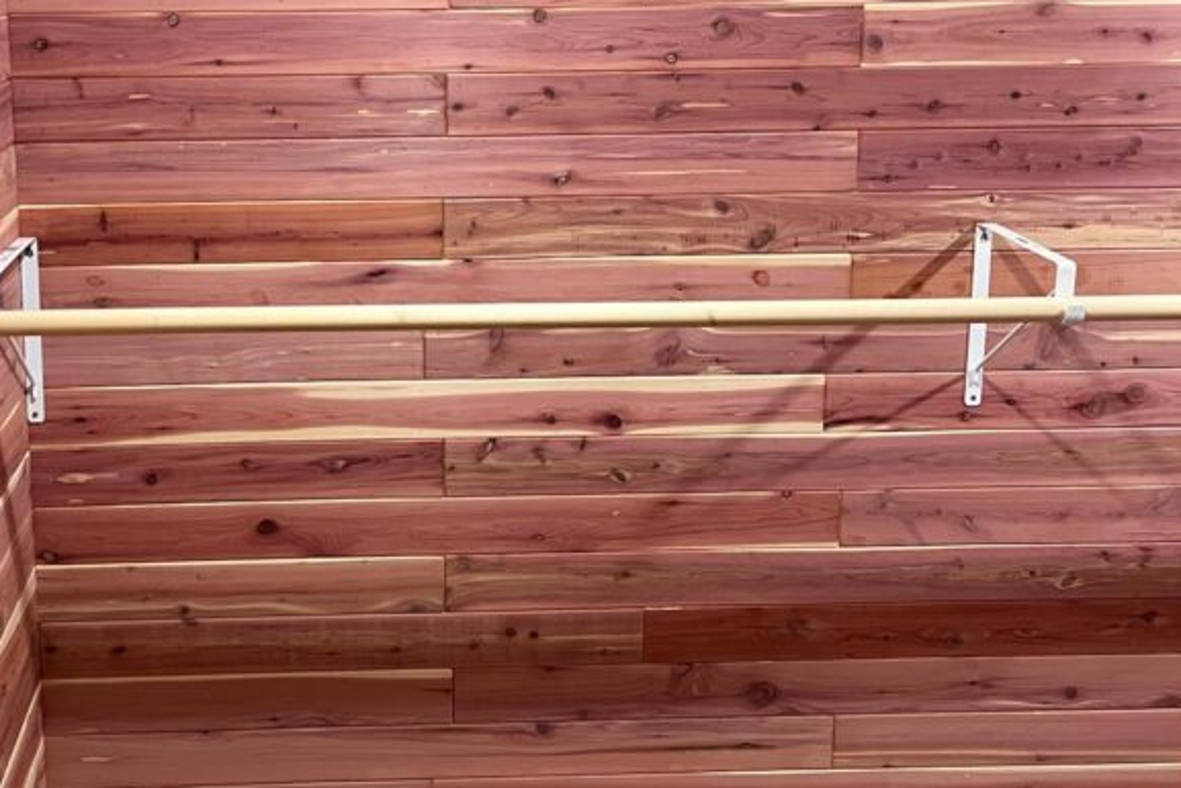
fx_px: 1575
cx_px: 407
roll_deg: +1.2
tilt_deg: -9.5
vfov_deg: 27.7
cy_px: 188
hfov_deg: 40.7
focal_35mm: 48
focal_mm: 5.1
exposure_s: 1/60
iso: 250
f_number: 1.6
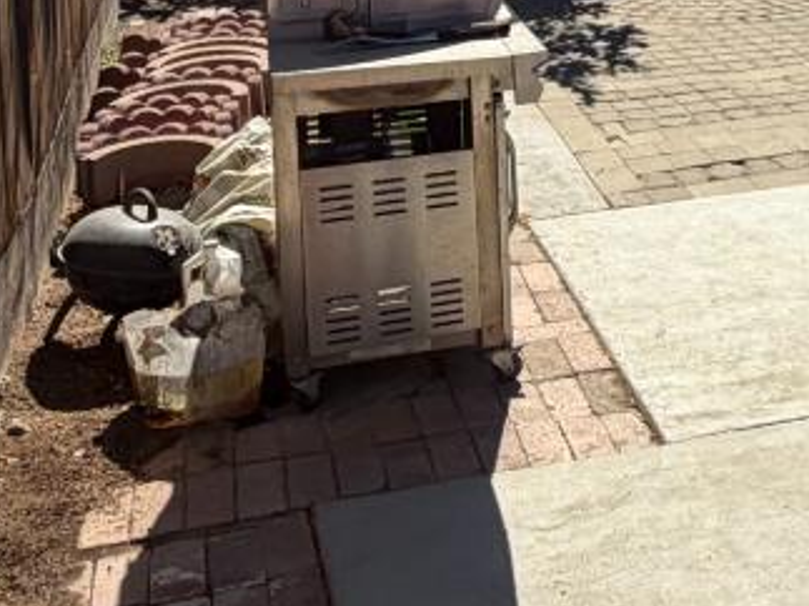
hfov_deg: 28.7
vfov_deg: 20.4
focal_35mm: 65
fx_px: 1519
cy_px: -207
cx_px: 726
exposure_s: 1/970
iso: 20
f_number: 2.2
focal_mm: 2.22
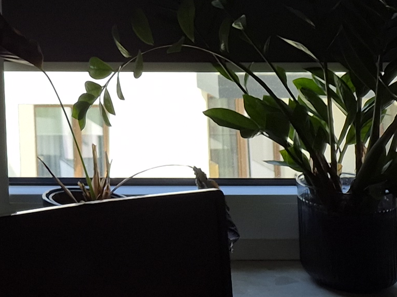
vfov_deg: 11.0
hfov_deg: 13.9
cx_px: -393
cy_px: -337
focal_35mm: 120
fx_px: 1376
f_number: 1.8
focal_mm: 5.4
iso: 25
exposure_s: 1/125
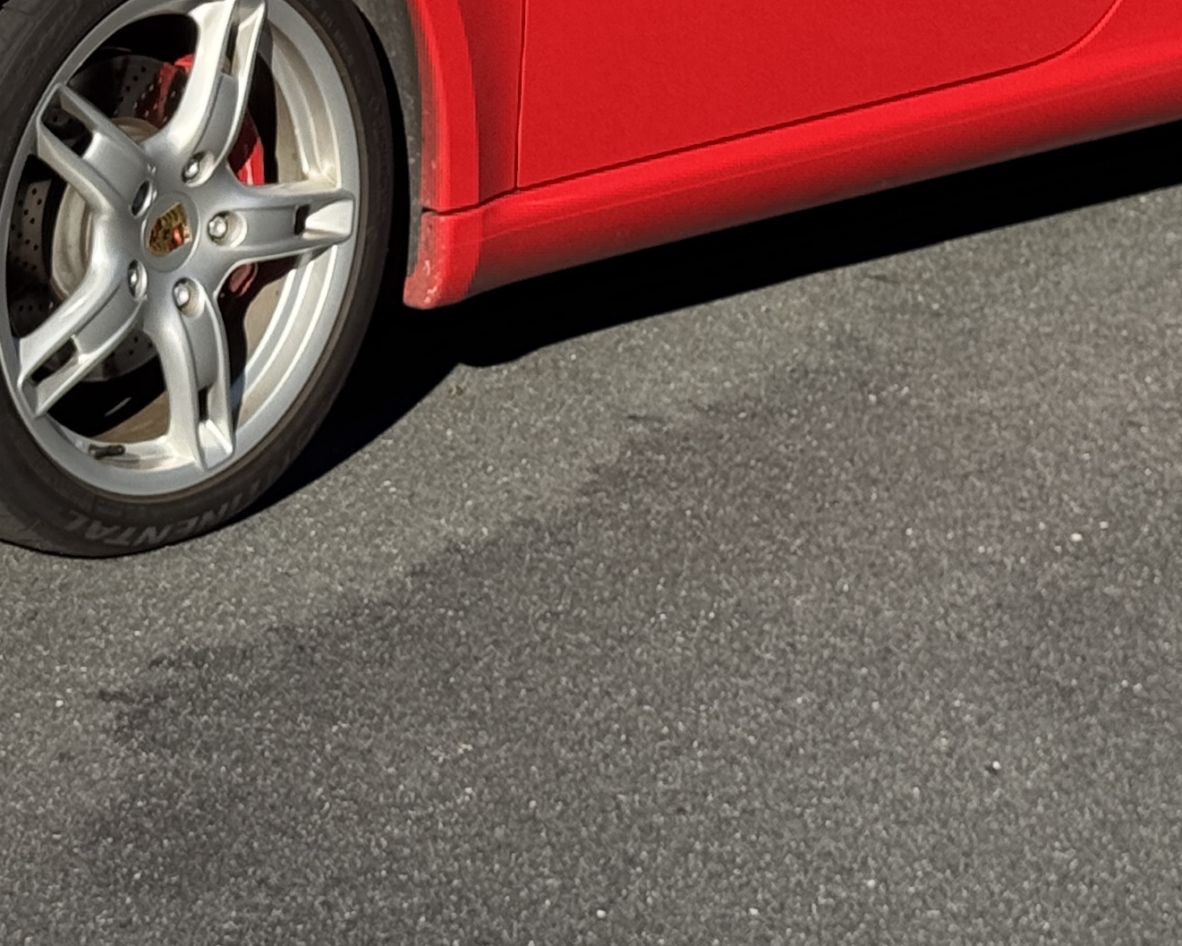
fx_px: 5003
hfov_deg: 13.4
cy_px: -311
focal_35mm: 143
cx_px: 145
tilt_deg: -8.4
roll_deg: -2.4
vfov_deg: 10.5
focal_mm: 6.76
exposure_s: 1/2959
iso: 64
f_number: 1.78
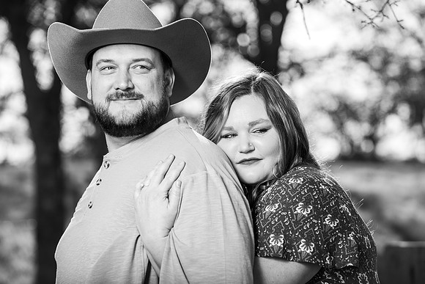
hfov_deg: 16.4
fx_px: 1476
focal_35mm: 125
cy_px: 142
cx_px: 212
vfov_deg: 11.0
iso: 50
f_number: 4
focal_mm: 125
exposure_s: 1/250
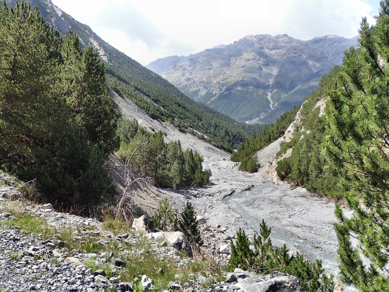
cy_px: 146
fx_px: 450
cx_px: 194
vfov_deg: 36.0
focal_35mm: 40
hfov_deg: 46.8
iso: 100
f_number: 4
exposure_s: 1/320
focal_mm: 7.34
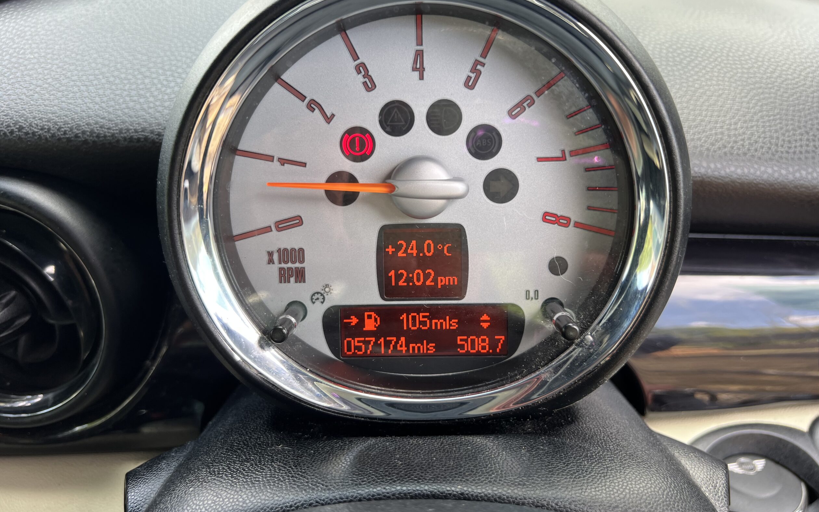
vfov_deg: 44.4
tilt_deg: -31.8
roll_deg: -1.0
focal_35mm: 28
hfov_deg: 66.5
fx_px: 625
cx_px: 406
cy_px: 223
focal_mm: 5.7
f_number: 1.5
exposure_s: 1/121
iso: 40
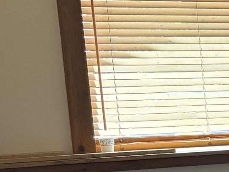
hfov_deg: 11.3
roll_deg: +1.4
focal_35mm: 135
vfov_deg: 10.8
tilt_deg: -8.5
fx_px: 893
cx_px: 604
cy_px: 205
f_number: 1.78
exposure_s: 1/227
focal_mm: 6.76
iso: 160
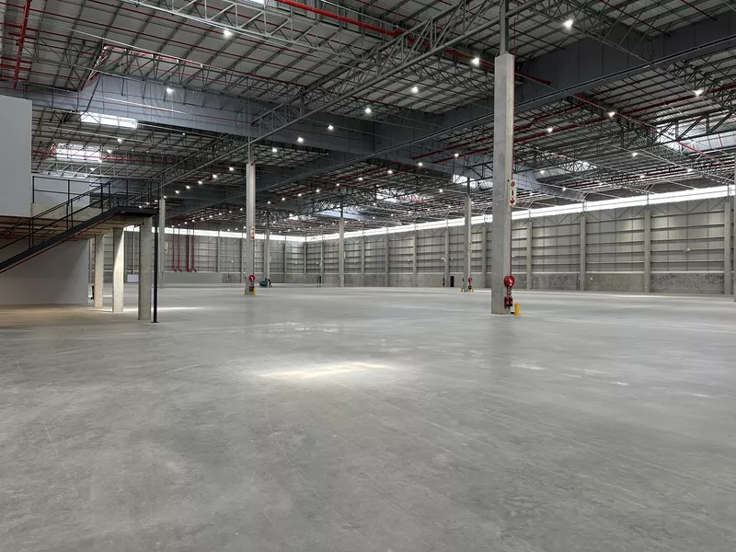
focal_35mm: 24
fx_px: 510
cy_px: 276
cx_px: 368
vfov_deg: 56.8
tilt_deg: -0.5
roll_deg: -2.4
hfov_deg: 71.6
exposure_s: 1/121
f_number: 1.78
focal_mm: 6.86
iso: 125
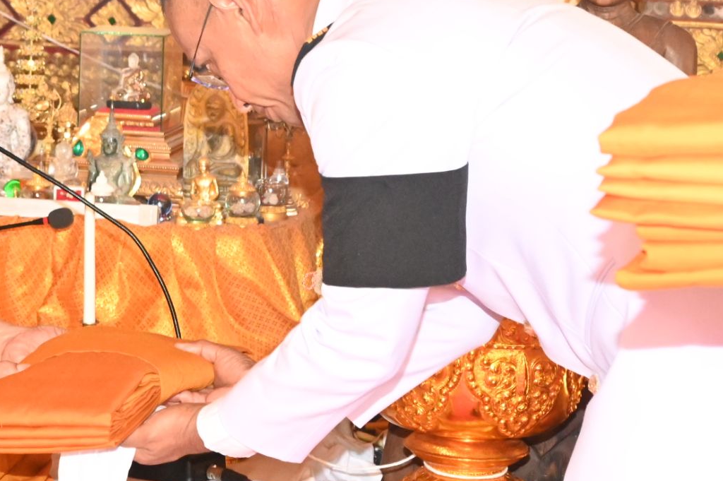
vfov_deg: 10.8
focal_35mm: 127
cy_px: 206
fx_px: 2548
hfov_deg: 16.0
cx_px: 140
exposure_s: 1/160
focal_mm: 35
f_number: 4.8
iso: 4000
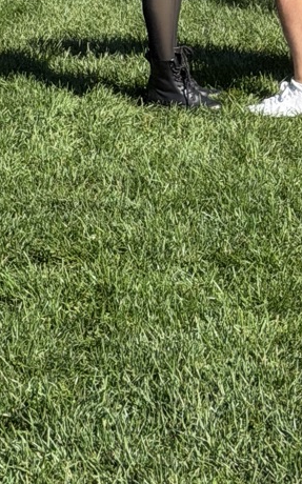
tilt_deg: +1.5
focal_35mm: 177
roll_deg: -1.0
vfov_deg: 11.3
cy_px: -289
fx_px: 2334
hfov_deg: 7.4
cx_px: 291
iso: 100
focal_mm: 6.76
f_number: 1.78
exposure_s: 1/3226
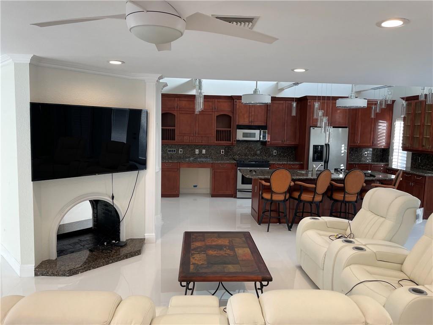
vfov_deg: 53.1
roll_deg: -1.4
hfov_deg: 67.3
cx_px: 216
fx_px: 325
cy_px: 162
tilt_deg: -4.6
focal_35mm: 26
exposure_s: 1/120
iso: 80
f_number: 1.6
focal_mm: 4.2
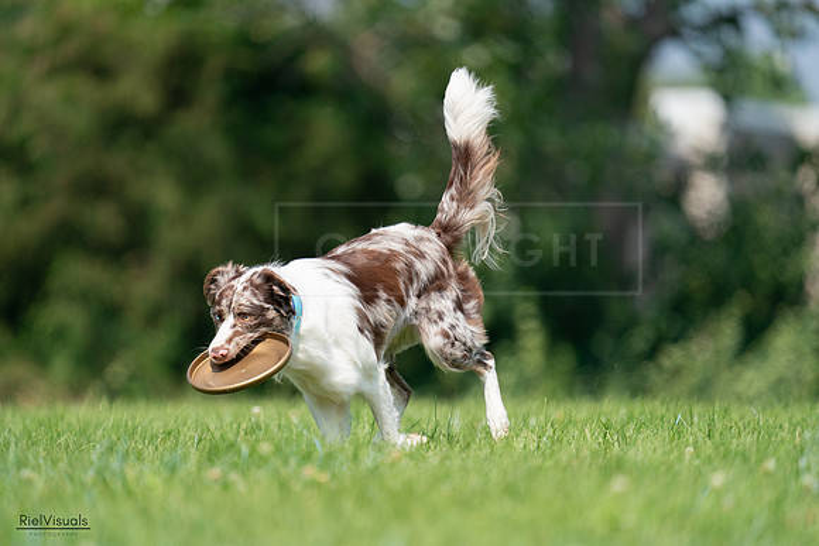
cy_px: 273
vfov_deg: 2.3
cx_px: 410
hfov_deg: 3.4
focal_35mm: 600
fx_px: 13653
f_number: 6.3
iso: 1250
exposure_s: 1/4000
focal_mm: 600
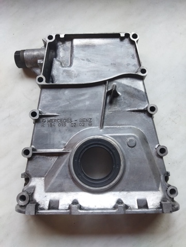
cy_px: 124
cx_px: 93
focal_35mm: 27
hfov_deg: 51.4
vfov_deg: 65.3
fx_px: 193
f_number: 1.79
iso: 194
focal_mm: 4.71
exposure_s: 1/100
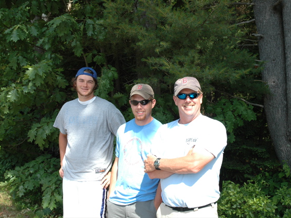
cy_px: 108
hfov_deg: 42.5
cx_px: 151
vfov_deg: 32.5
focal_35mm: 45
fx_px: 374
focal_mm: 27
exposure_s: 1/200
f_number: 7.1
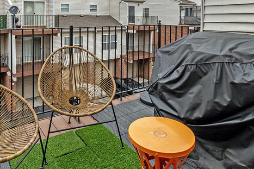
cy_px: 22
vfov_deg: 43.0
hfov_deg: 65.3
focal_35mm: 28
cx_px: 111
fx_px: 197
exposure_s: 1/320
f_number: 6.3
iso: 100
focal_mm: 10
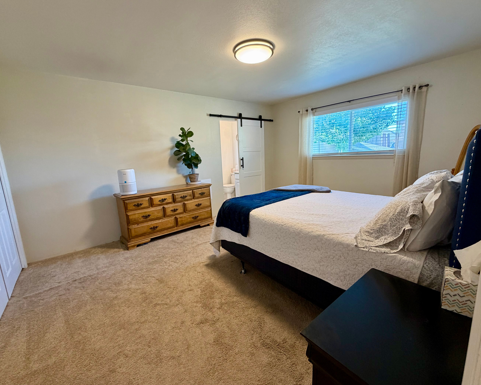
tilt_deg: -10.5
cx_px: 237
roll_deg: +3.0
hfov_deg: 96.8
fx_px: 214
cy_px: 191
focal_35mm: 15
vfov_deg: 84.0
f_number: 2.2
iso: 200
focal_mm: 2.22
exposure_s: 1/60
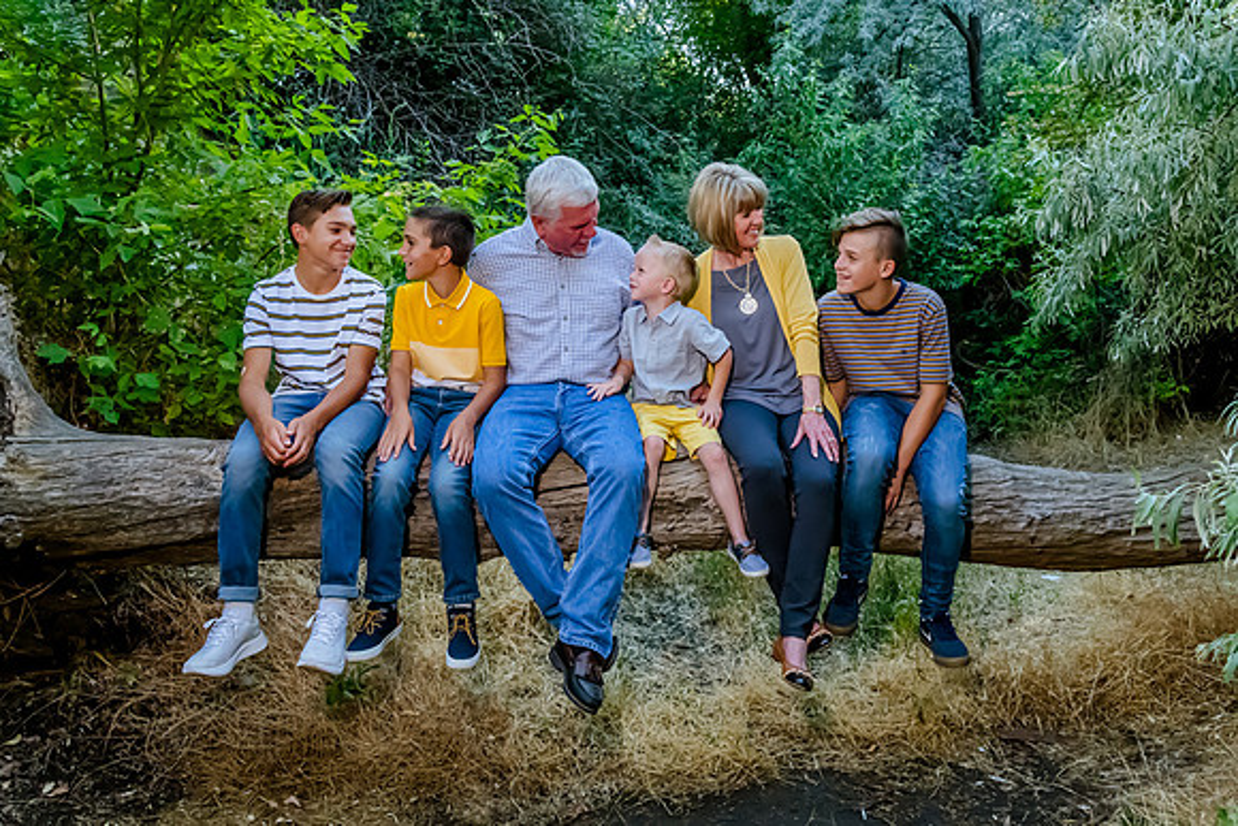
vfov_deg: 40.7
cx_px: 650
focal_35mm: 32
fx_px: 1115
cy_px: 404
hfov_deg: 58.1
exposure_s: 1/320
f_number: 9
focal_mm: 24
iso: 4000
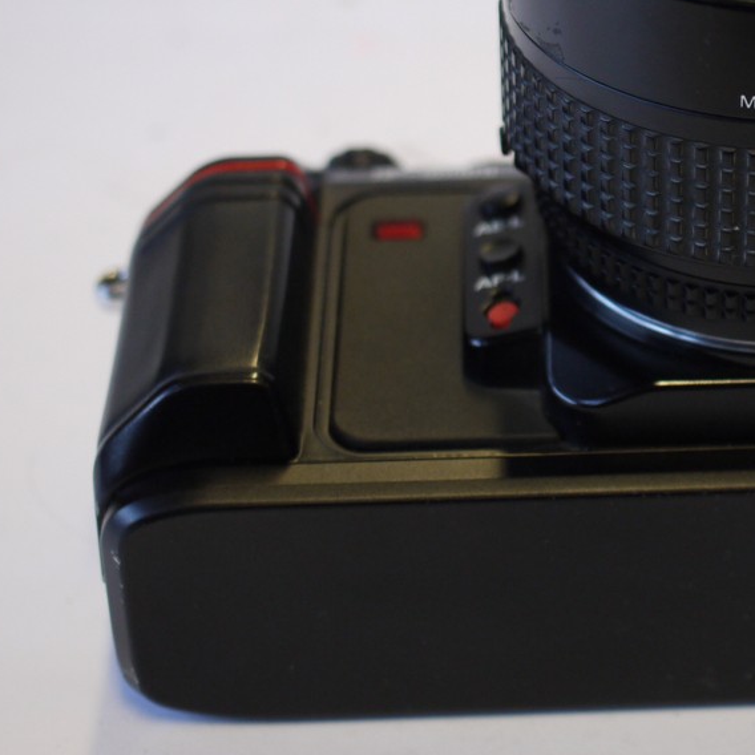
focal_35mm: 112
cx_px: 673
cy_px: 173
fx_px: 2764
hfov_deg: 15.4
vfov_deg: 15.5
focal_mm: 30
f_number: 3.5
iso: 400
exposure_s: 1/125
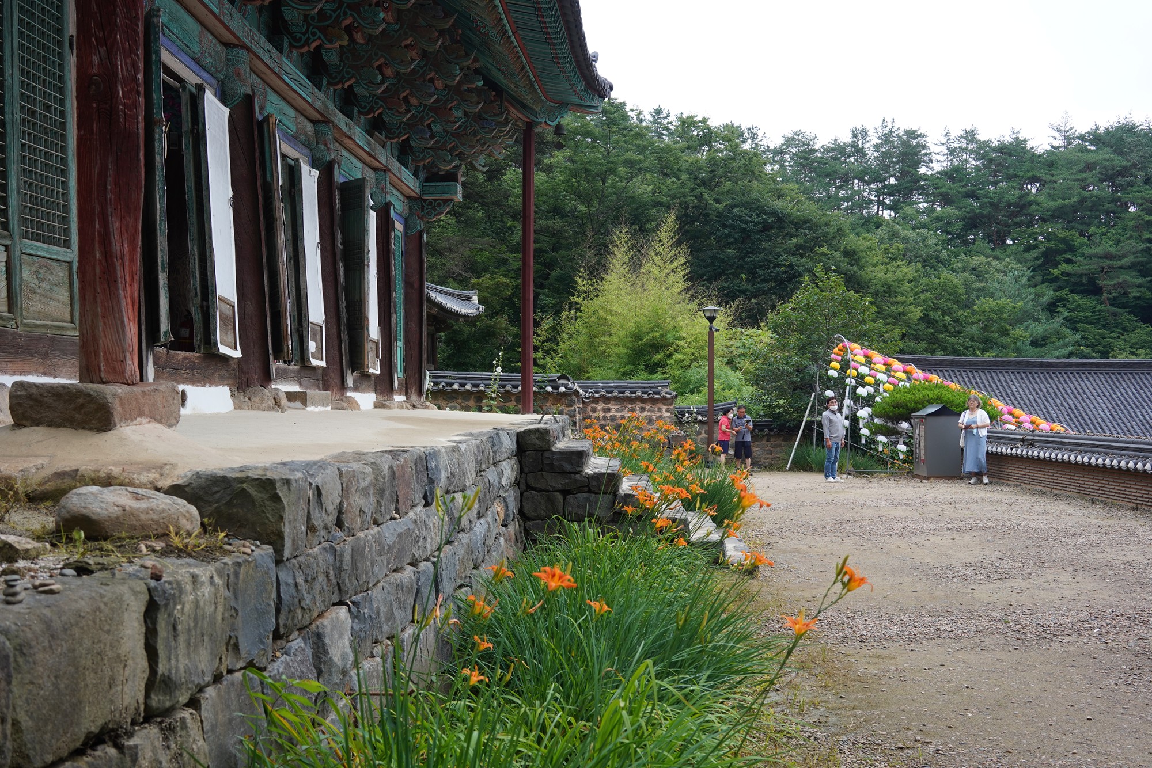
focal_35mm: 35
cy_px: 384
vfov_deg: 37.9
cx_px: 576
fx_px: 1120
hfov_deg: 54.4
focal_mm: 35
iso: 400
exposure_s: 1/100
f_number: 6.3
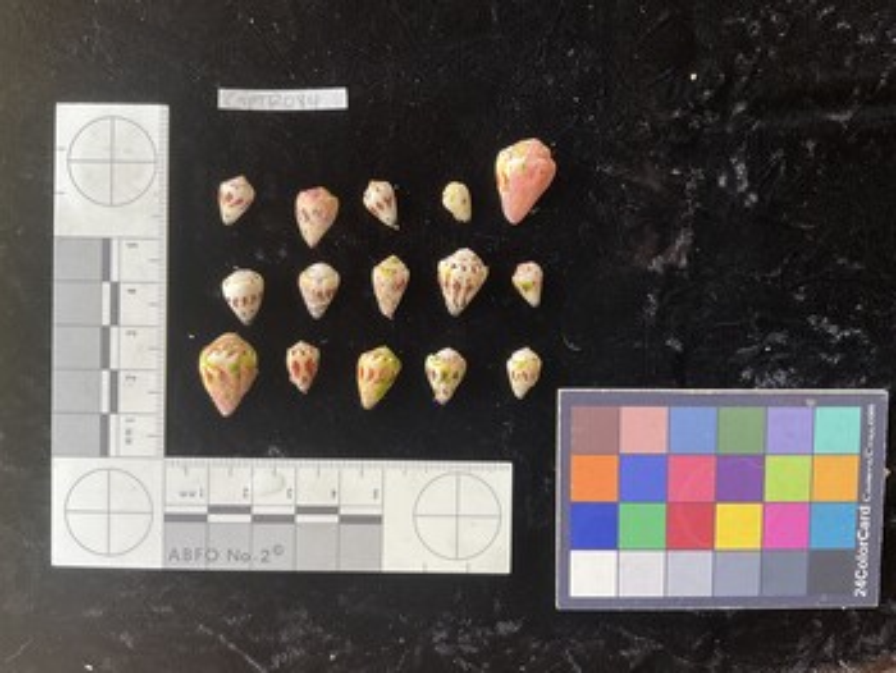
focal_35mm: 29
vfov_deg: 48.3
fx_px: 751
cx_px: 448
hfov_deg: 61.6
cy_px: 336
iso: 40
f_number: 1.8
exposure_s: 1/60
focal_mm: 3
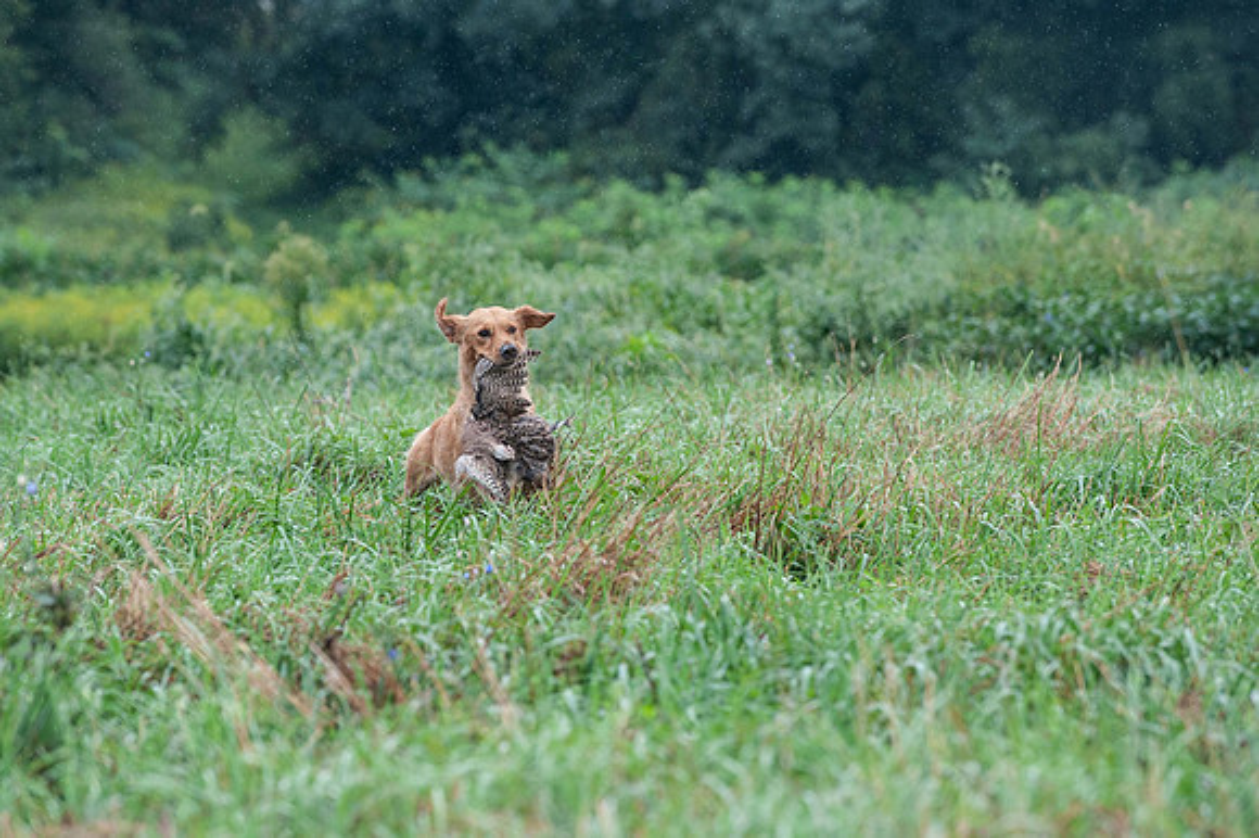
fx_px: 8788
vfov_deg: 5.5
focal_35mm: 251
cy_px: 527
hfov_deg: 8.2
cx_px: 565
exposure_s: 1/800
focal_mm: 200
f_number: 5.6
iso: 800
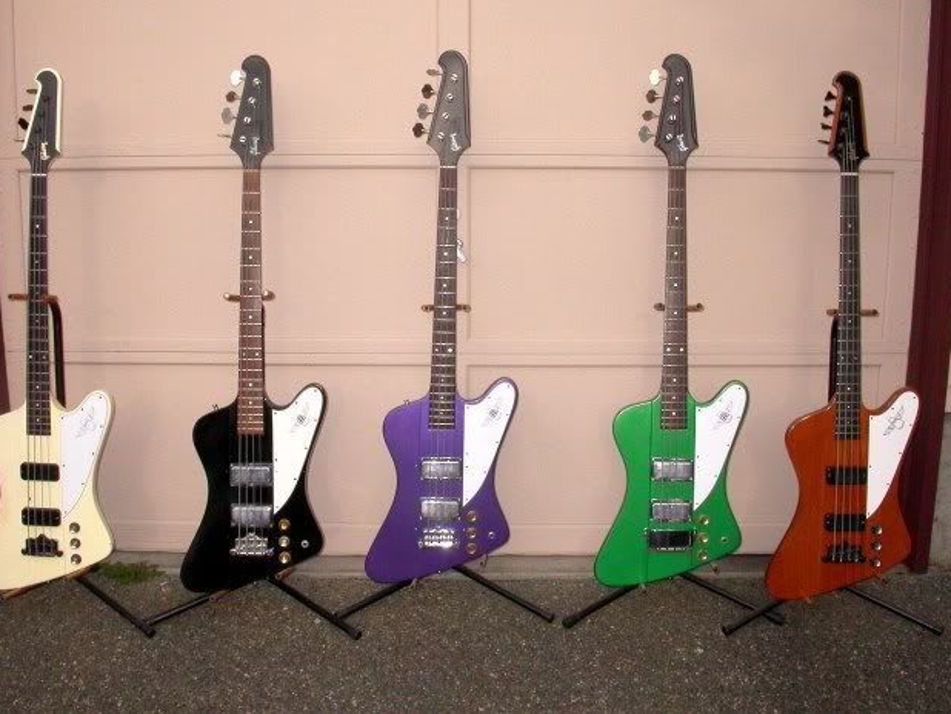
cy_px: 332
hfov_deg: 45.8
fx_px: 1127
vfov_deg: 35.1
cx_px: 459
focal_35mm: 41
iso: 400
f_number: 7.5
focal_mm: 7.85
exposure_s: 1/578
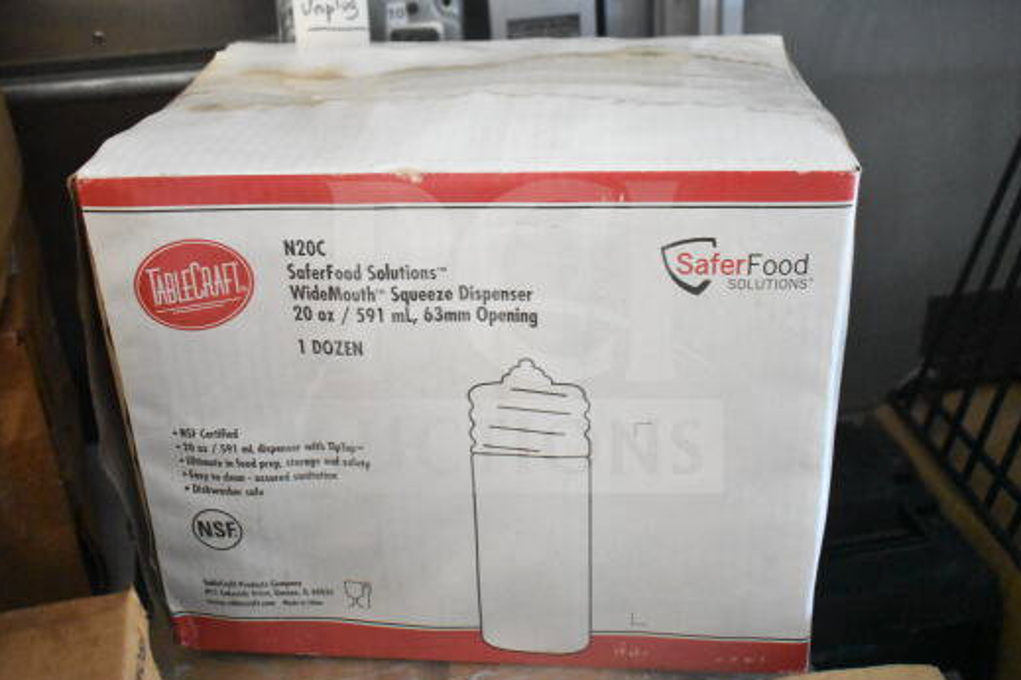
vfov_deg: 32.9
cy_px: 337
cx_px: 502
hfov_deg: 47.8
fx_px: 1151
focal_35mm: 41
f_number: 3.8
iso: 9000
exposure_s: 1/40
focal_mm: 23
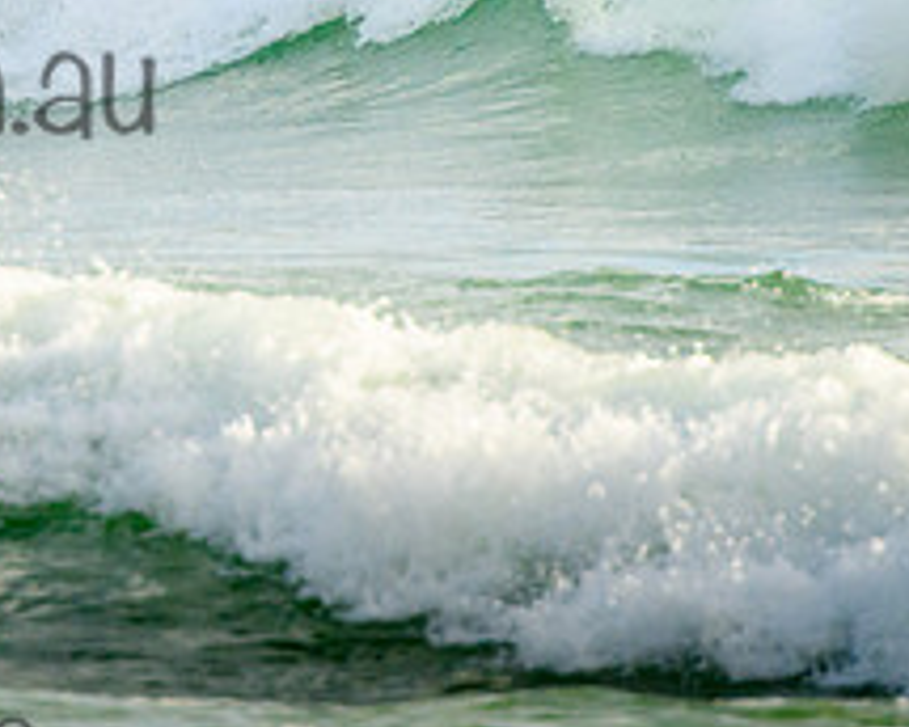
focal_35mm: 1391
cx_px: 40
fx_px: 37422
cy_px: -82
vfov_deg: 1.1
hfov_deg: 1.4
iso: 720
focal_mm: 400
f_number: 5.6
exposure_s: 1/2000
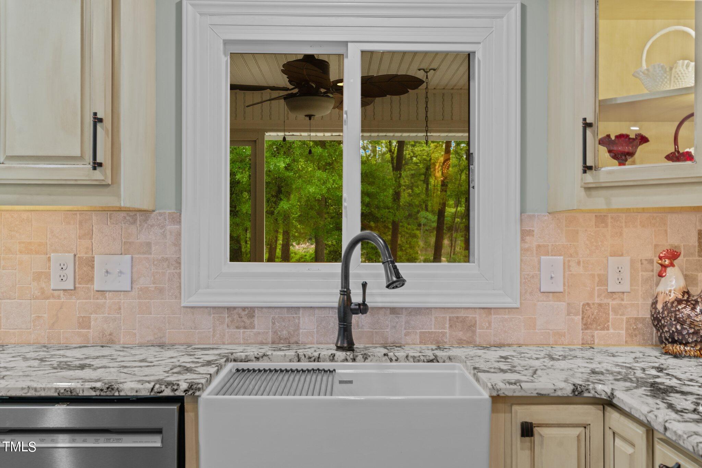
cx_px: 351
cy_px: 234
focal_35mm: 35
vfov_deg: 37.9
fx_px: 683
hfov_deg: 54.4
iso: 400
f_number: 8
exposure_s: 1/1.25
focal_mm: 35
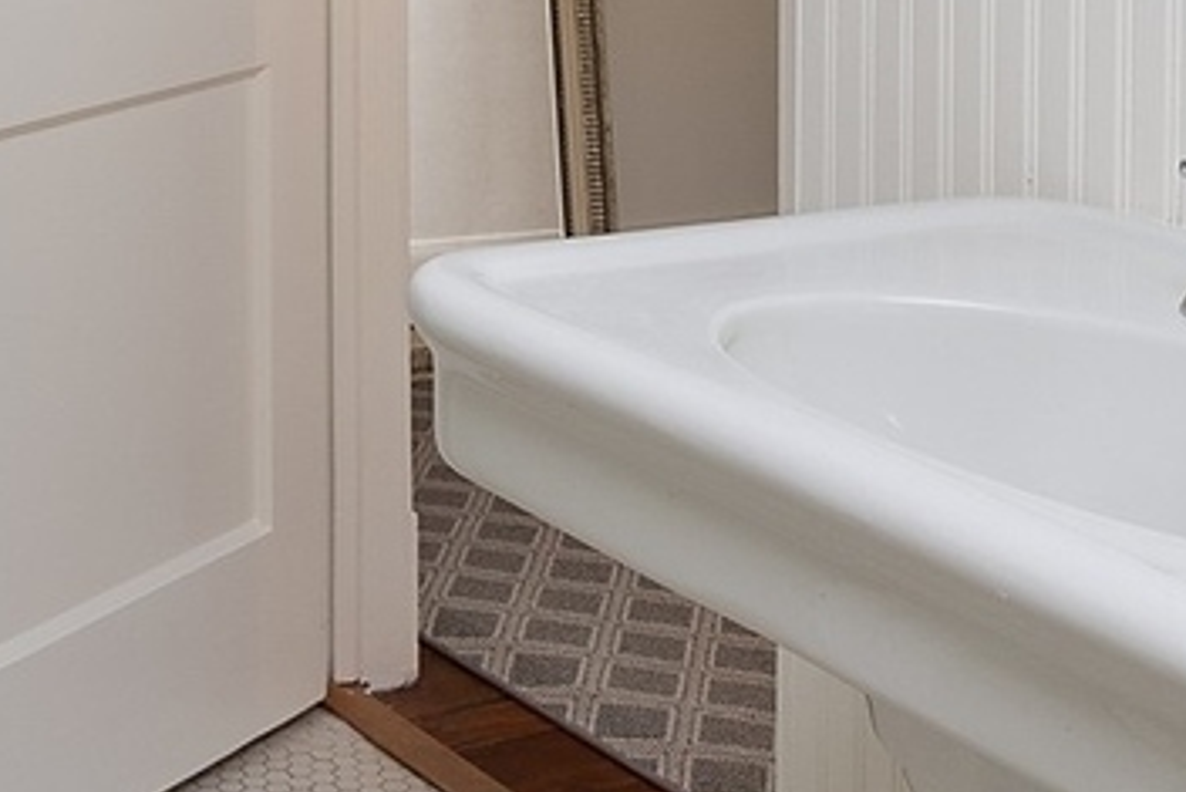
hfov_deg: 28.5
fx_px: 2274
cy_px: -404
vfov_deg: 17.7
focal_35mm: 69
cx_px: 206
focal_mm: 10
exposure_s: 1/6
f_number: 8
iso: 200
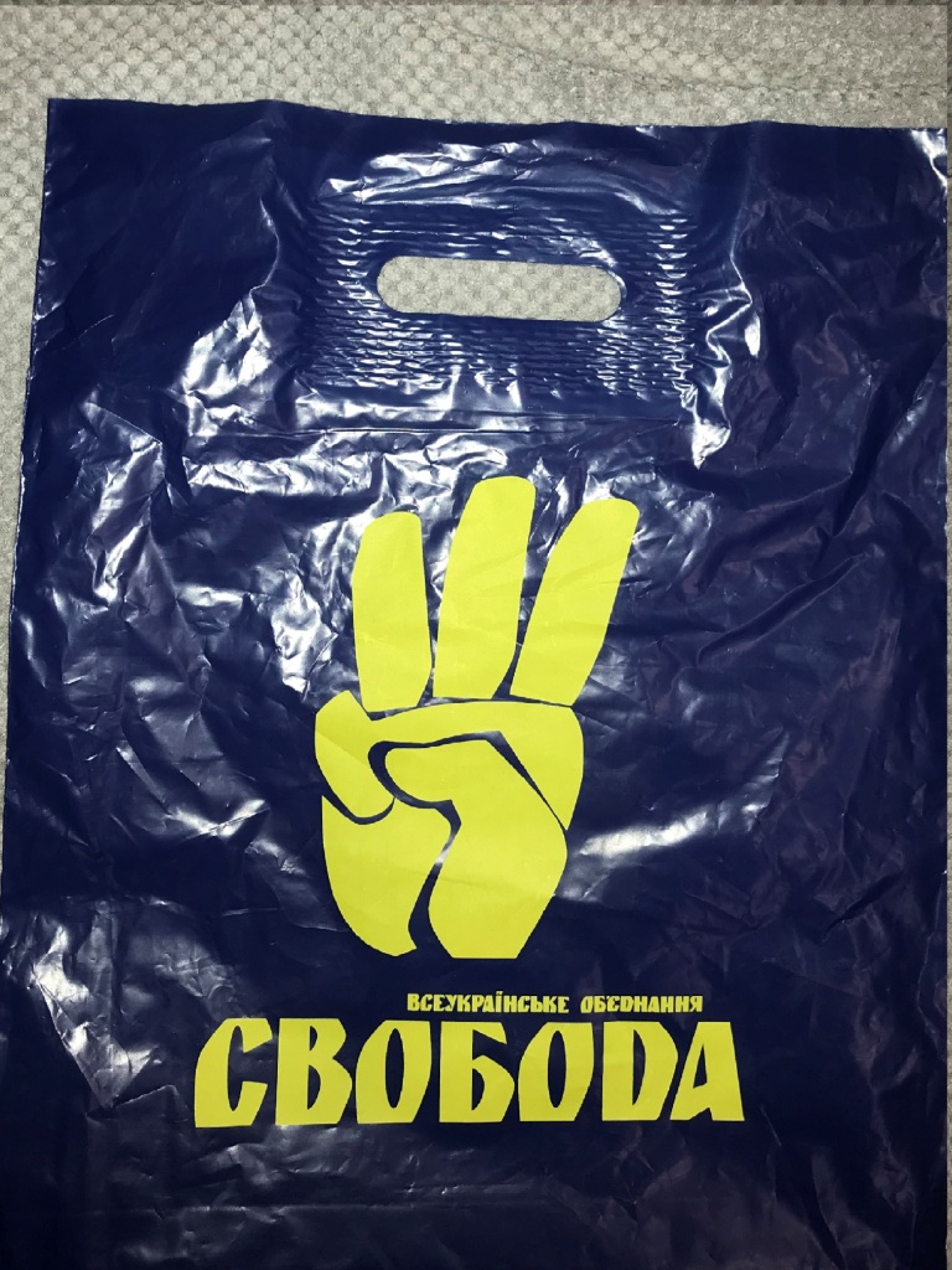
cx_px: 476
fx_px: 1027
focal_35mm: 28
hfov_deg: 49.7
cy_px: 635
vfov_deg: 63.4
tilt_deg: -86.7
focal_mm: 3.99
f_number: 1.8
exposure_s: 1/34
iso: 20
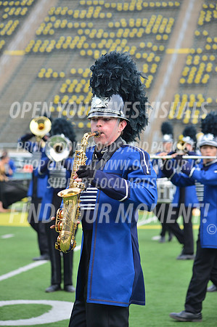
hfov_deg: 9.8
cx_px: 108
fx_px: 1269
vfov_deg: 14.7
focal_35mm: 140
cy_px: 164
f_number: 5.6
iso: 200
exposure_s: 1/500
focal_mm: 140
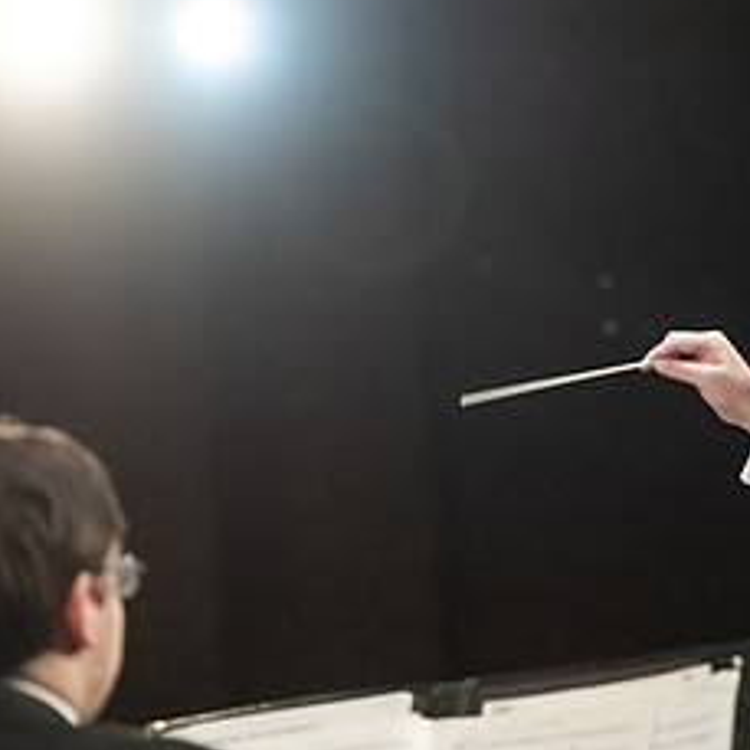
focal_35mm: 301
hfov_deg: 5.8
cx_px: 812
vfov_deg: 5.8
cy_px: 372
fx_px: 7378
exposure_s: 1/200
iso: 5000
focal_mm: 140
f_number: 3.5
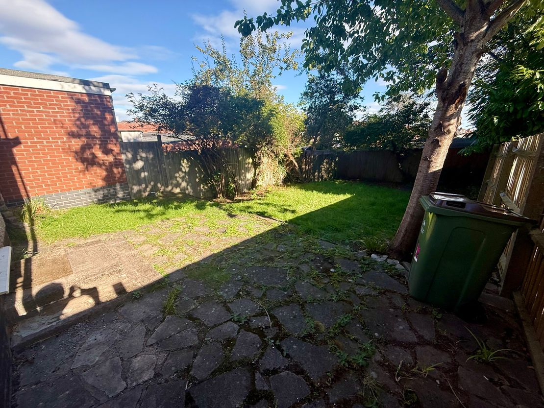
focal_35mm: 14
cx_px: 272
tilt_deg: -18.3
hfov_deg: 102.1
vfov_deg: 85.7
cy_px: 204
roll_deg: +0.0
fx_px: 220
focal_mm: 2.22
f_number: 2.2
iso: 50
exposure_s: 1/820
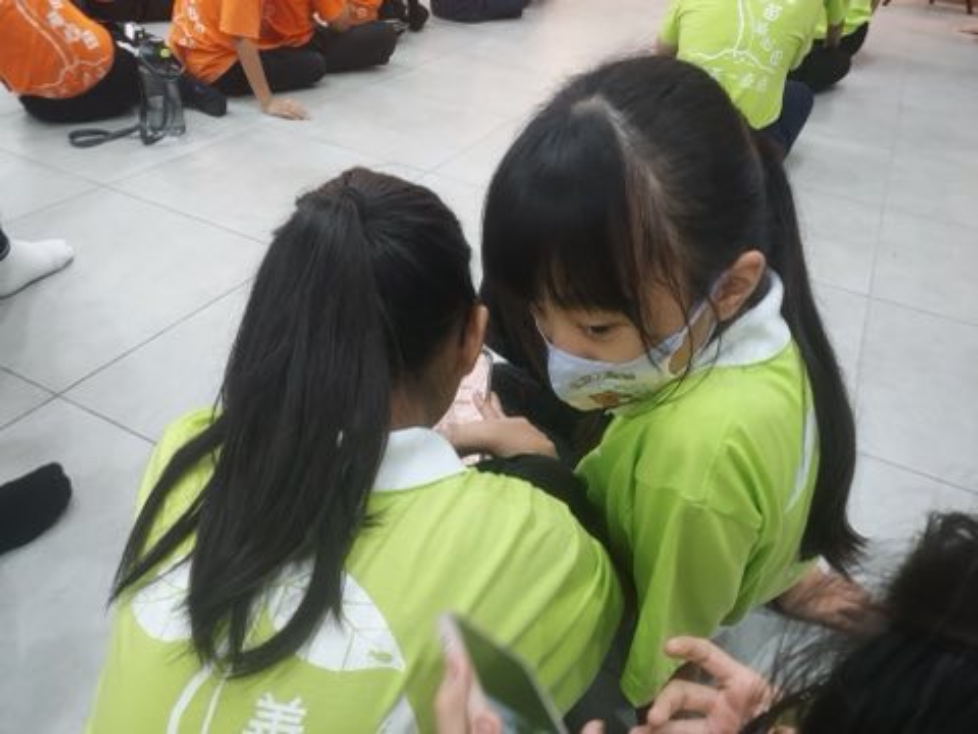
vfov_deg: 56.8
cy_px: 367
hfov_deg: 71.6
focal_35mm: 24
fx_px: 678
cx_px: 489
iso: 320
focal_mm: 4.6
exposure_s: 1/50
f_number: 1.8
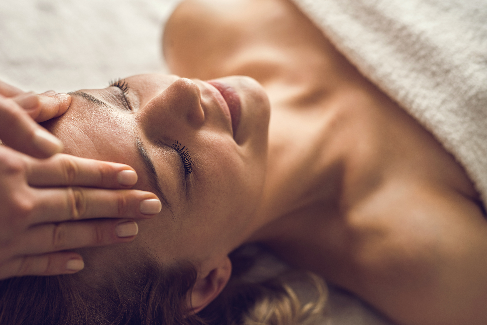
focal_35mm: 60
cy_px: 191
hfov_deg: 33.3
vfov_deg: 22.6
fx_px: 812
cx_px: 209
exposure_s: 1/250
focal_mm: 50
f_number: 2.8
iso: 64
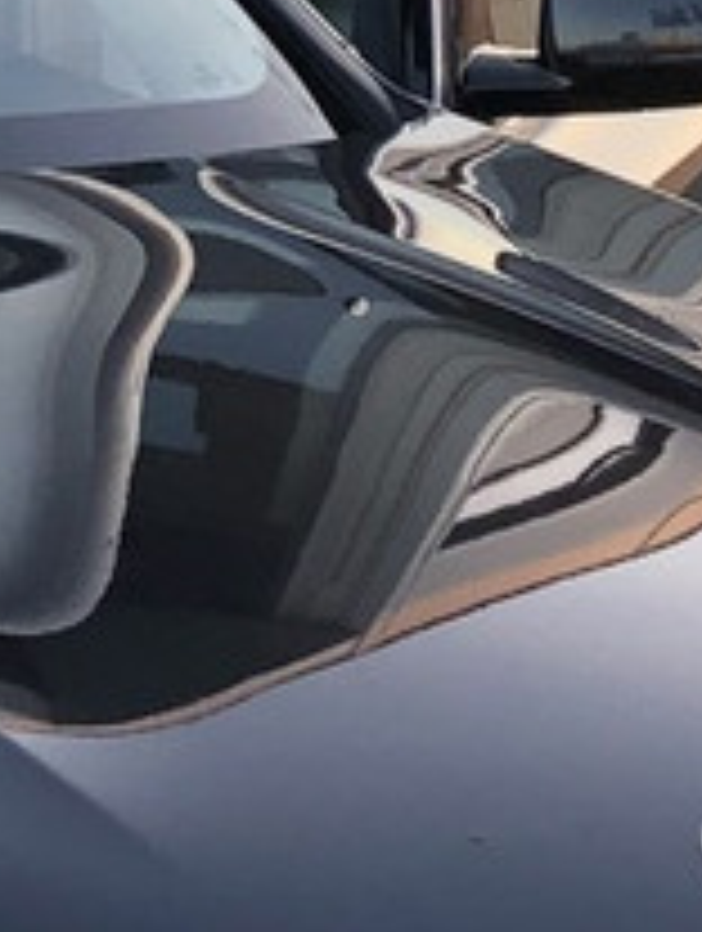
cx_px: -216
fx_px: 5823
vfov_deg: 8.8
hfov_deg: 6.8
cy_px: -648
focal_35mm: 216
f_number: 1.8
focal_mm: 3.99
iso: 25
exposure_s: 1/120
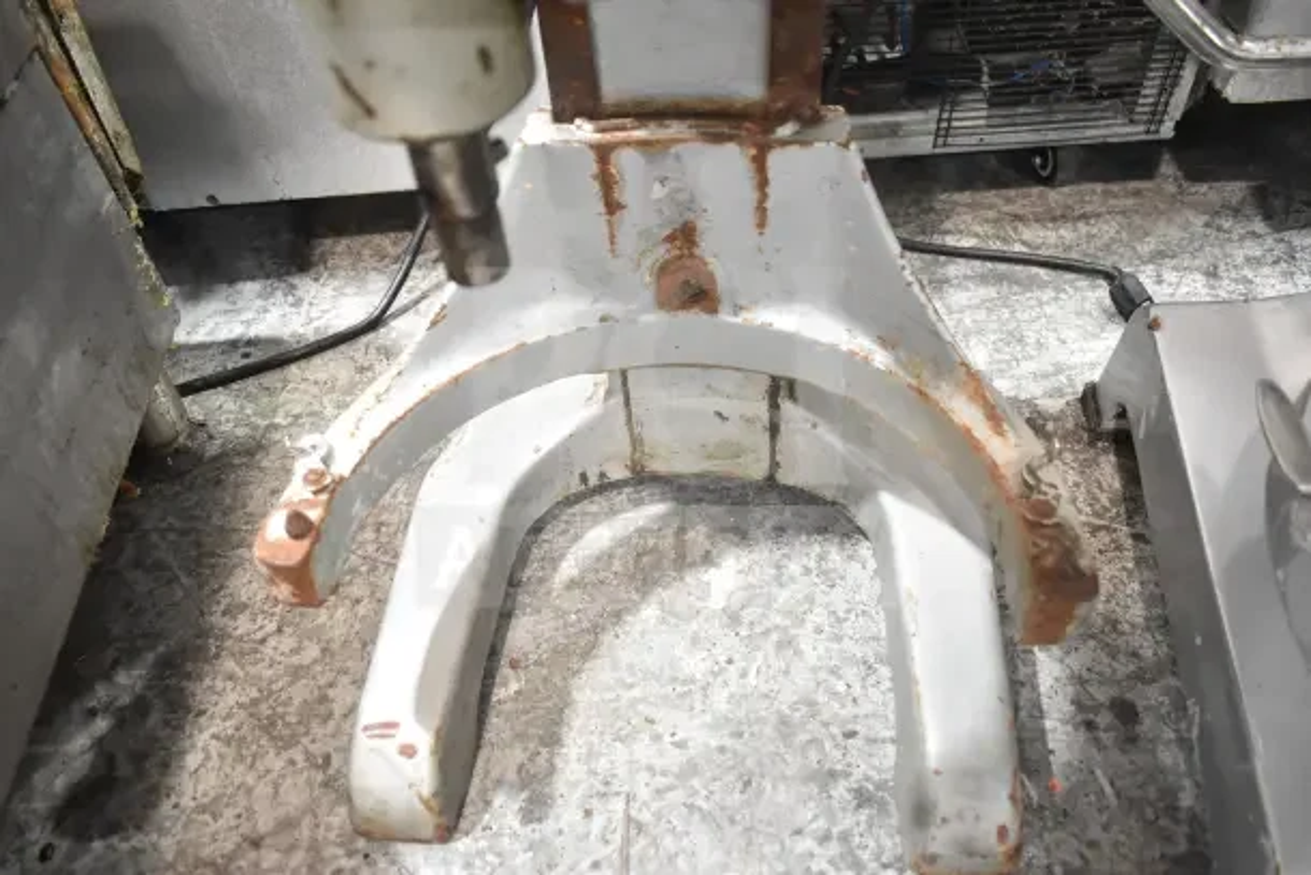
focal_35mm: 30
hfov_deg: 61.9
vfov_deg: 43.6
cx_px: 656
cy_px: 438
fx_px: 1093
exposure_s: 1/60
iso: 1600
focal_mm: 20
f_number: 3.8
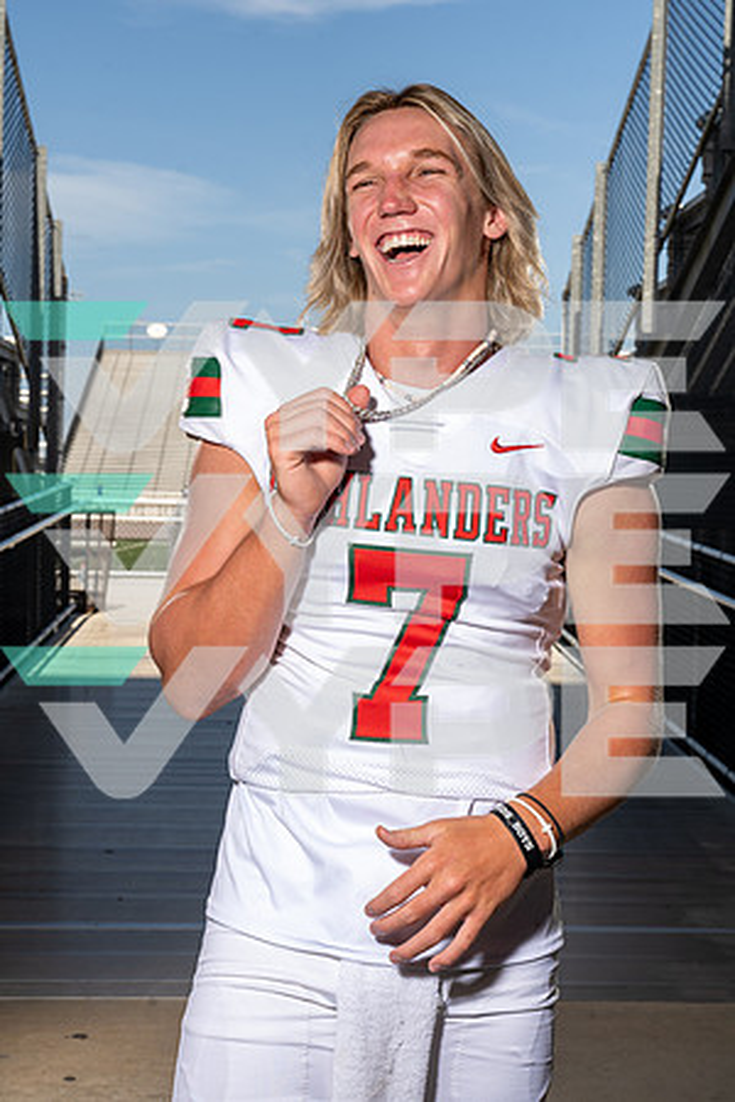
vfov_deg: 38.9
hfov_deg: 26.5
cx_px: 368
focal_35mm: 51
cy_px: 551
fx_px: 1562
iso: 160
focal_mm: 51
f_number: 10
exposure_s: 1/250
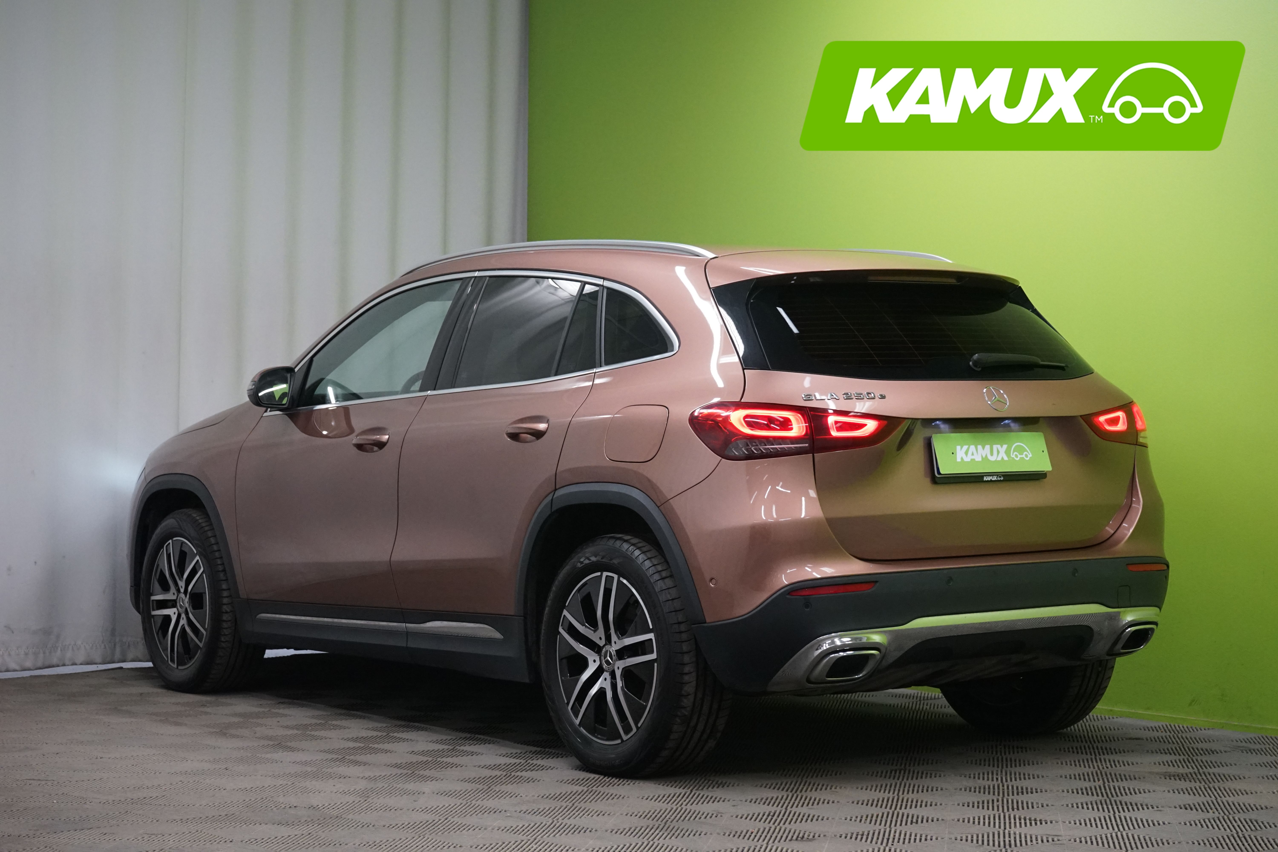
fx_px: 2414
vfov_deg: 20.0
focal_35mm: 68
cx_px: 639
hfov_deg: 29.7
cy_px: 426
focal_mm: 68
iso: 3200
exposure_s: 1/30
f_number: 10
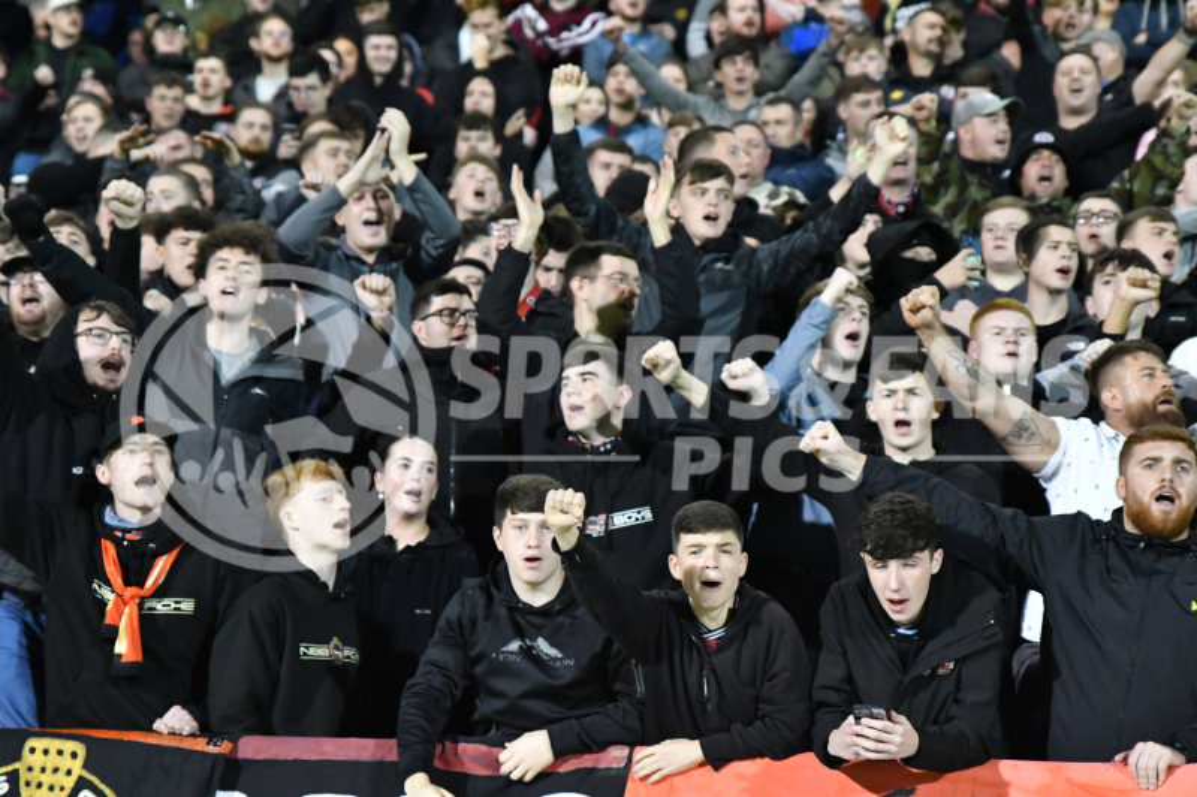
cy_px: 398
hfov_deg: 19.5
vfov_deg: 13.0
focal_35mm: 105
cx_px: 598
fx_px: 3490
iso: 6400
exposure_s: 1/640
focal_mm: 70
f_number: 2.8
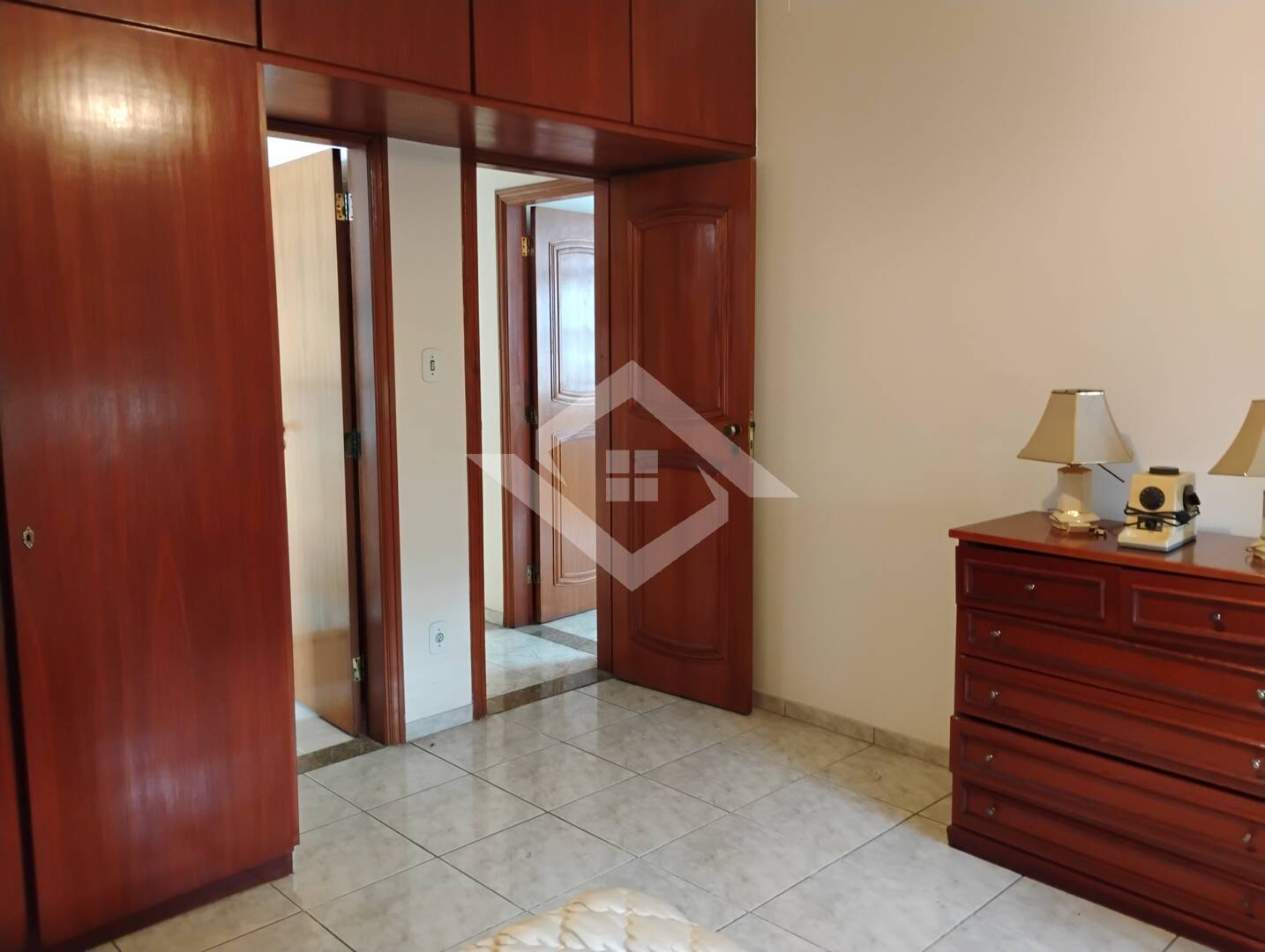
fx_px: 1025
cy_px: 476
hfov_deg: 63.4
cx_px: 632
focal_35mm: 28
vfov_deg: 49.9
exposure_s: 1/24
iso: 2734
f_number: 1.8
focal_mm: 4.26
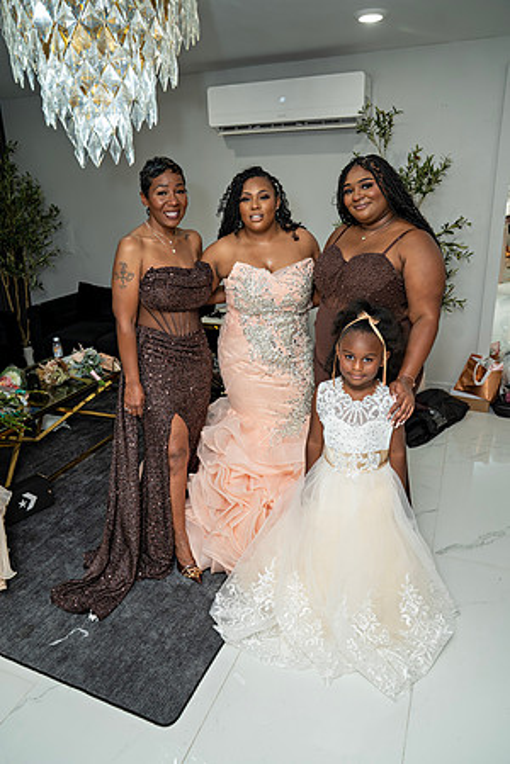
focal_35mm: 24
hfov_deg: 53.1
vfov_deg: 73.7
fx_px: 510
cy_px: 382
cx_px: 255
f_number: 4.5
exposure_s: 1/160
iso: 640
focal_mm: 24
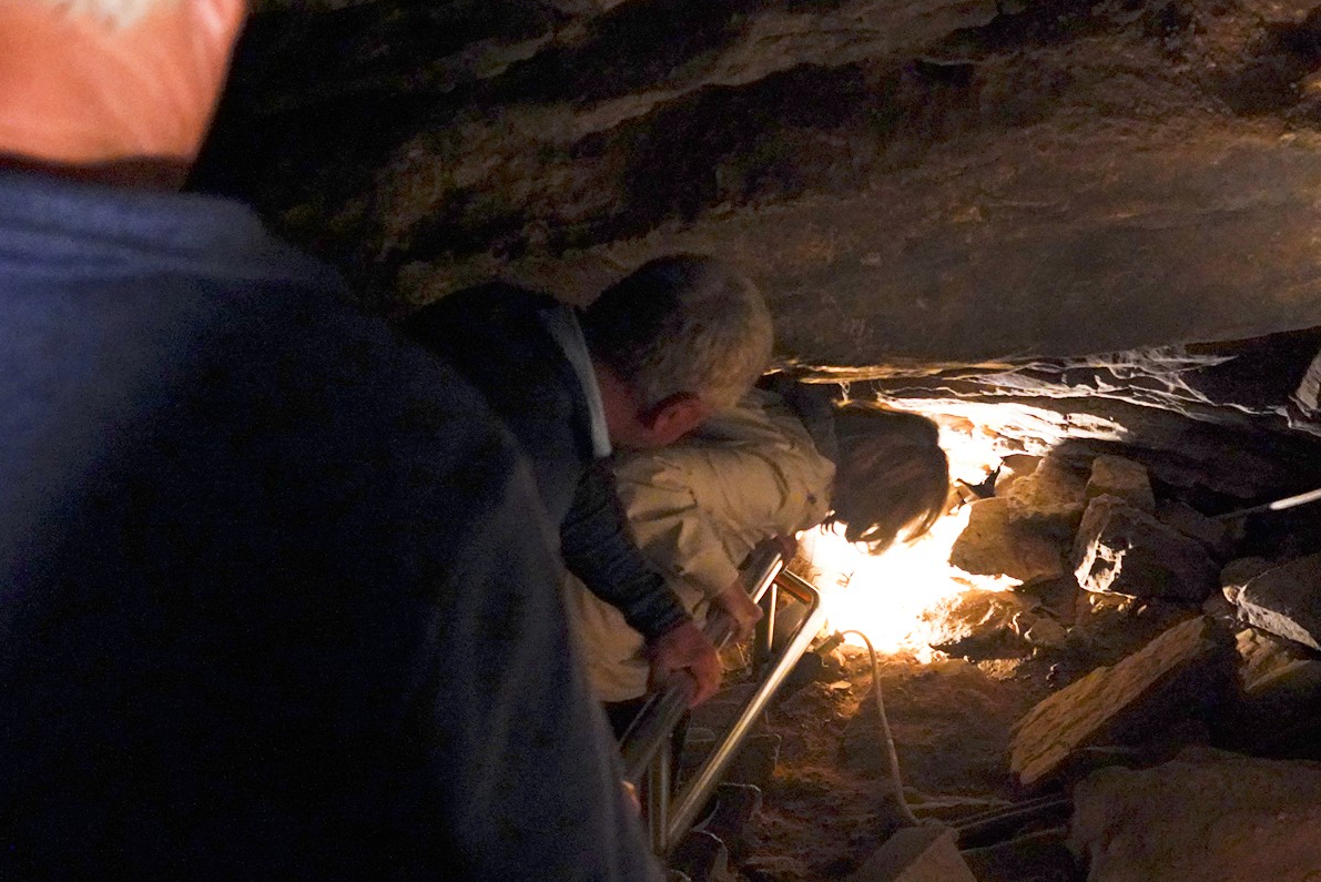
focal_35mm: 47
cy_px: 536
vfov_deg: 28.6
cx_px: 833
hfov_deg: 41.6
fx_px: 1725
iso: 12800
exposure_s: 1/80
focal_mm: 28
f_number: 4.5
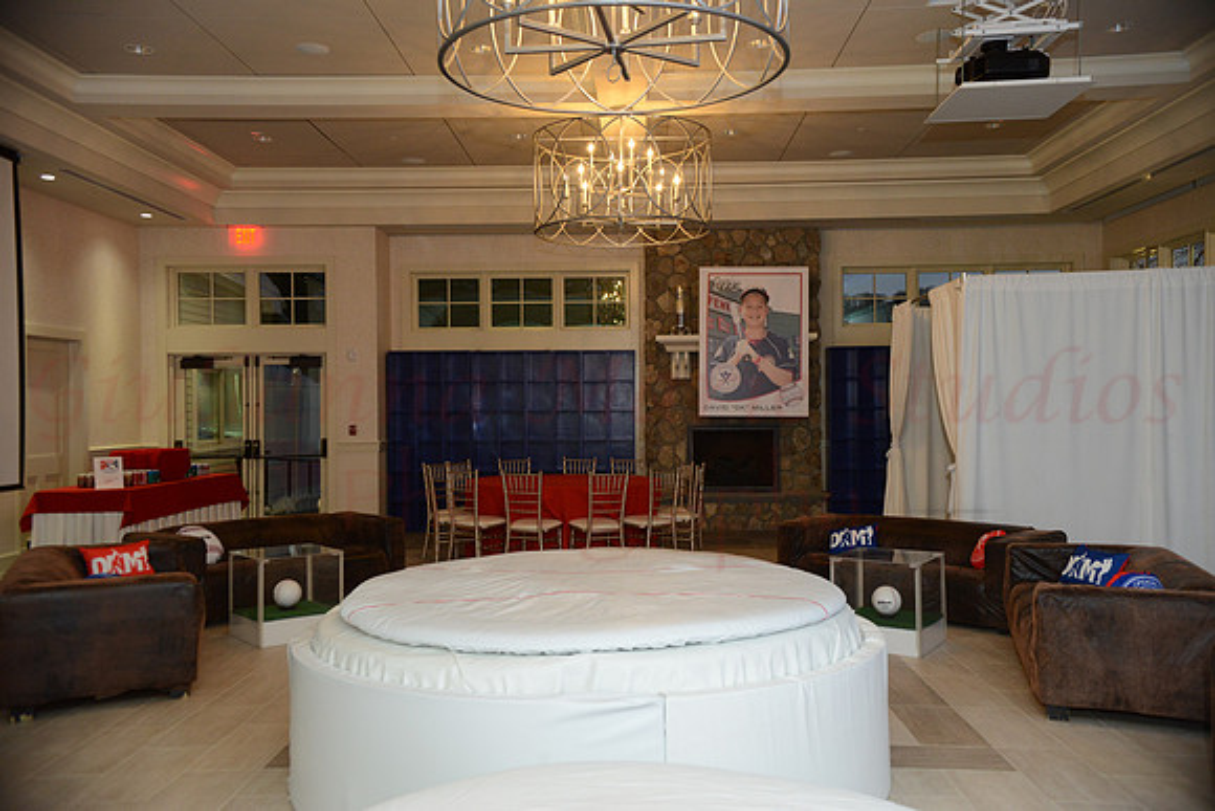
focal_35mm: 32
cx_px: 608
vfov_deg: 41.1
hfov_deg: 58.7
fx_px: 1080
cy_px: 406
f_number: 6.3
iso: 2000
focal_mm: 32
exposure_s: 1/60
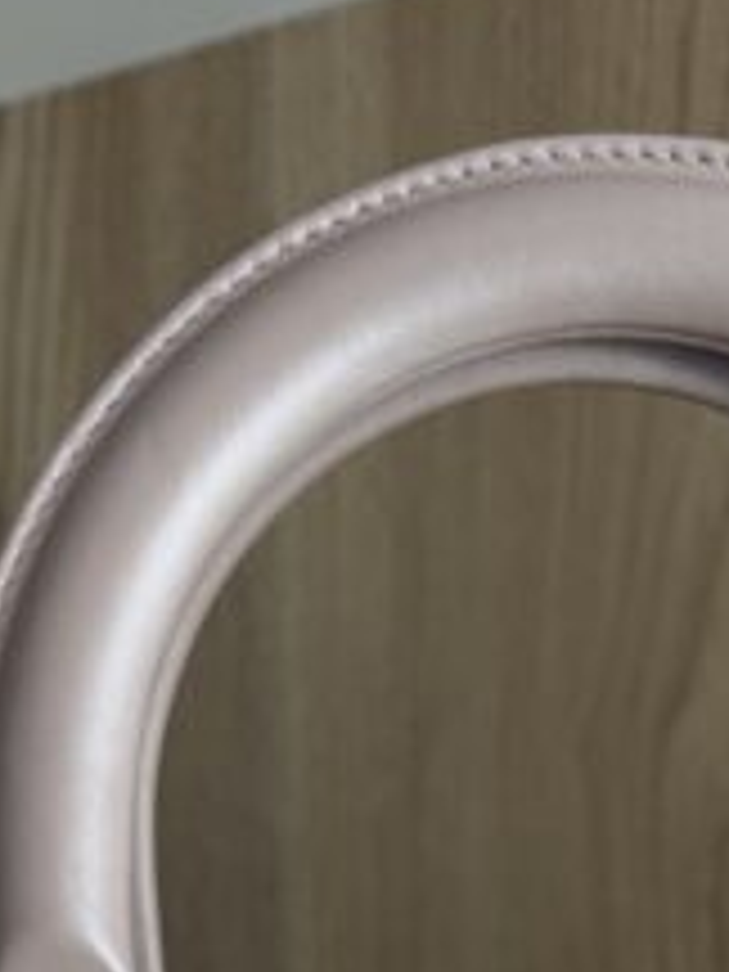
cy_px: 1701
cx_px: 544
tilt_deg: -13.6
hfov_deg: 16.5
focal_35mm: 89
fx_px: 2499
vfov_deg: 18.0
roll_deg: +1.1
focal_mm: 6.76
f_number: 1.78
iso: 50
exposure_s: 1/135
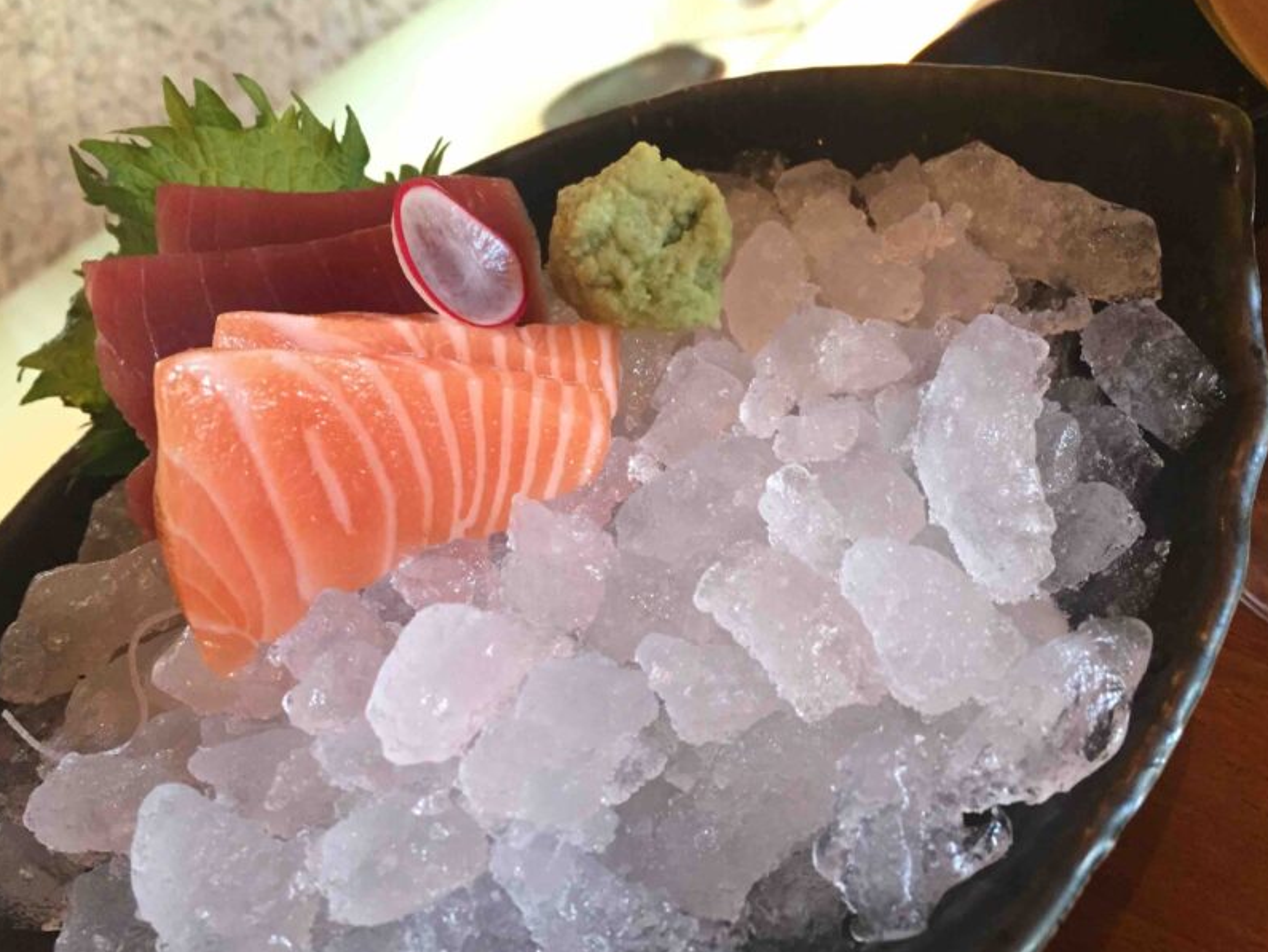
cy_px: 491
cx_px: 617
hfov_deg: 58.3
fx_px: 1136
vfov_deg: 45.5
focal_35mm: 31
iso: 200
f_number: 2.2
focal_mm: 4.15
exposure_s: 1/33
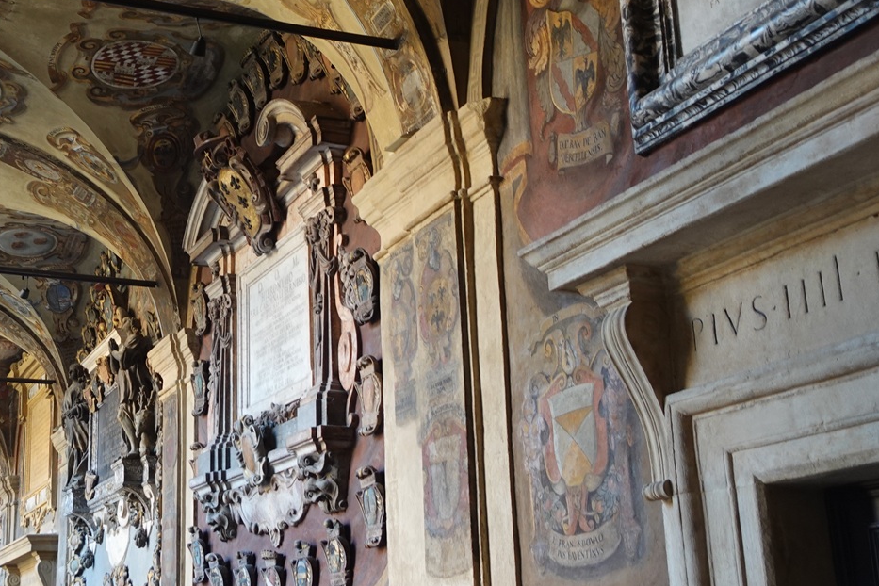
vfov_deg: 26.5
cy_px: 307
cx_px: 187
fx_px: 1245
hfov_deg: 37.6
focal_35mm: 51
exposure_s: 1/30
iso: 250
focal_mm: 10.7
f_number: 2.5
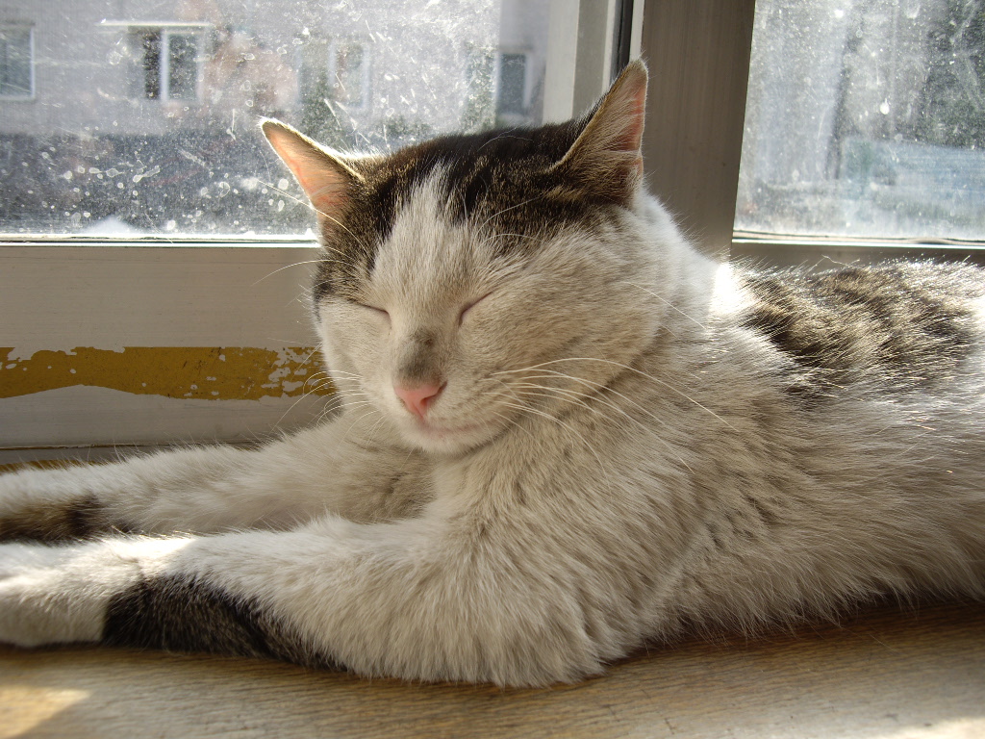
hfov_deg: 49.0
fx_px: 1081
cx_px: 492
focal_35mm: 38
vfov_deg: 37.7
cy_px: 370
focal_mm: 7.9
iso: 64
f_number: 2.8
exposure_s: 1/160
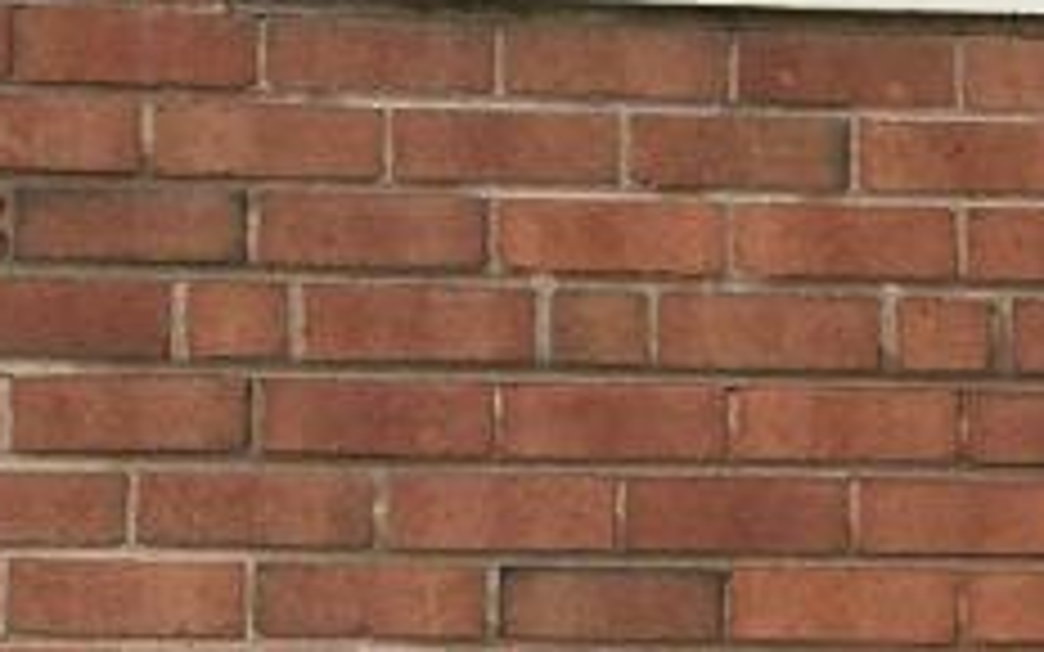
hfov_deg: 10.1
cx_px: 2174
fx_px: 5434
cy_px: 926
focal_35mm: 191
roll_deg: +1.9
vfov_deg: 6.8
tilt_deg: +8.3
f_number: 2.2
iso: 25
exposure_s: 1/306
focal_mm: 4.15
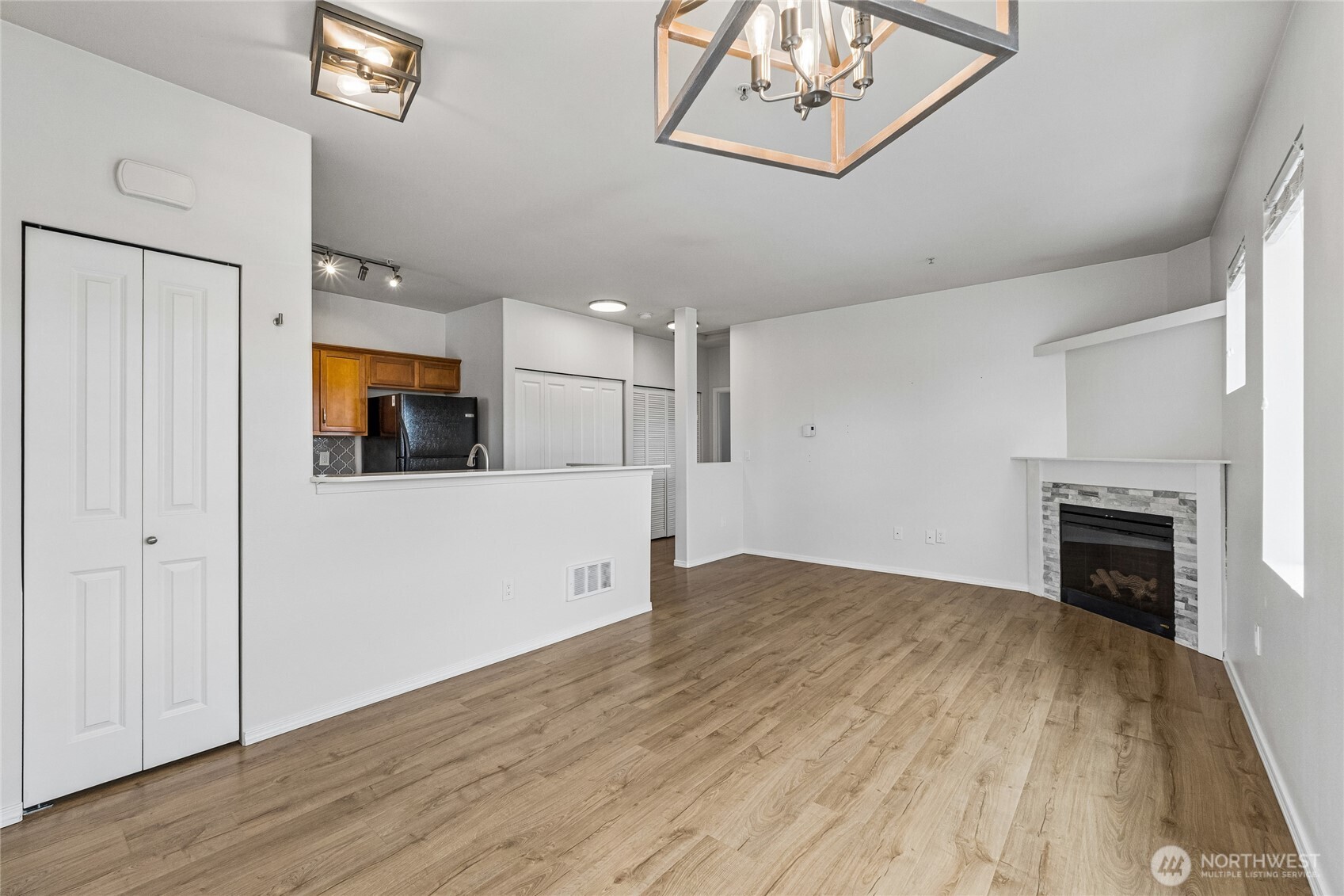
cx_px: 672
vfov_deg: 77.3
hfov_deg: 100.4
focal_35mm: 15
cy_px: 448
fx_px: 560
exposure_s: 1/25
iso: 250
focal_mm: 10
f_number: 9
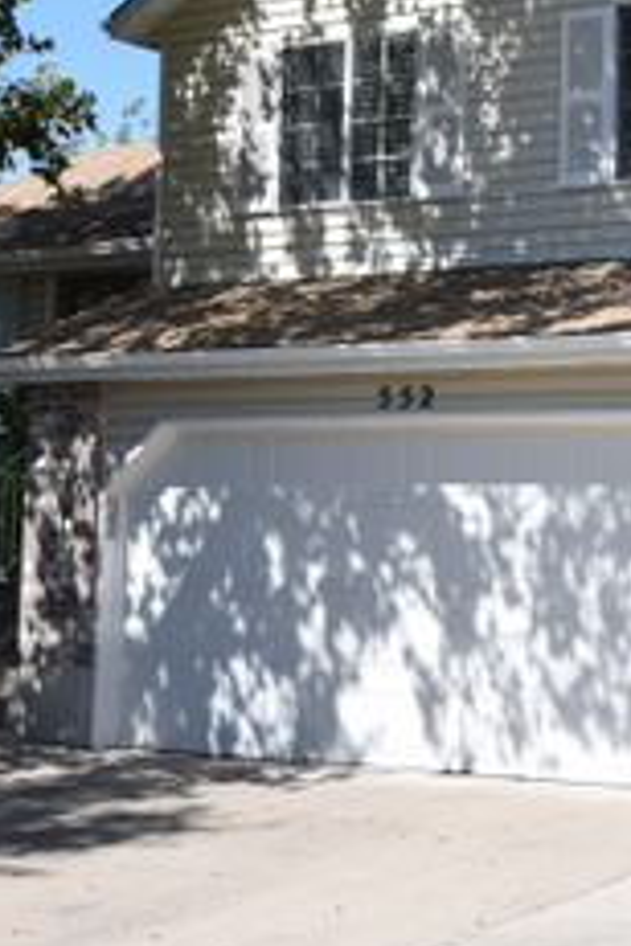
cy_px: 272
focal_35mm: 83
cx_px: 570
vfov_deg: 24.3
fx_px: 2182
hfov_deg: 16.2
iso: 200
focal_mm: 20
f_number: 9
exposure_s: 1/320
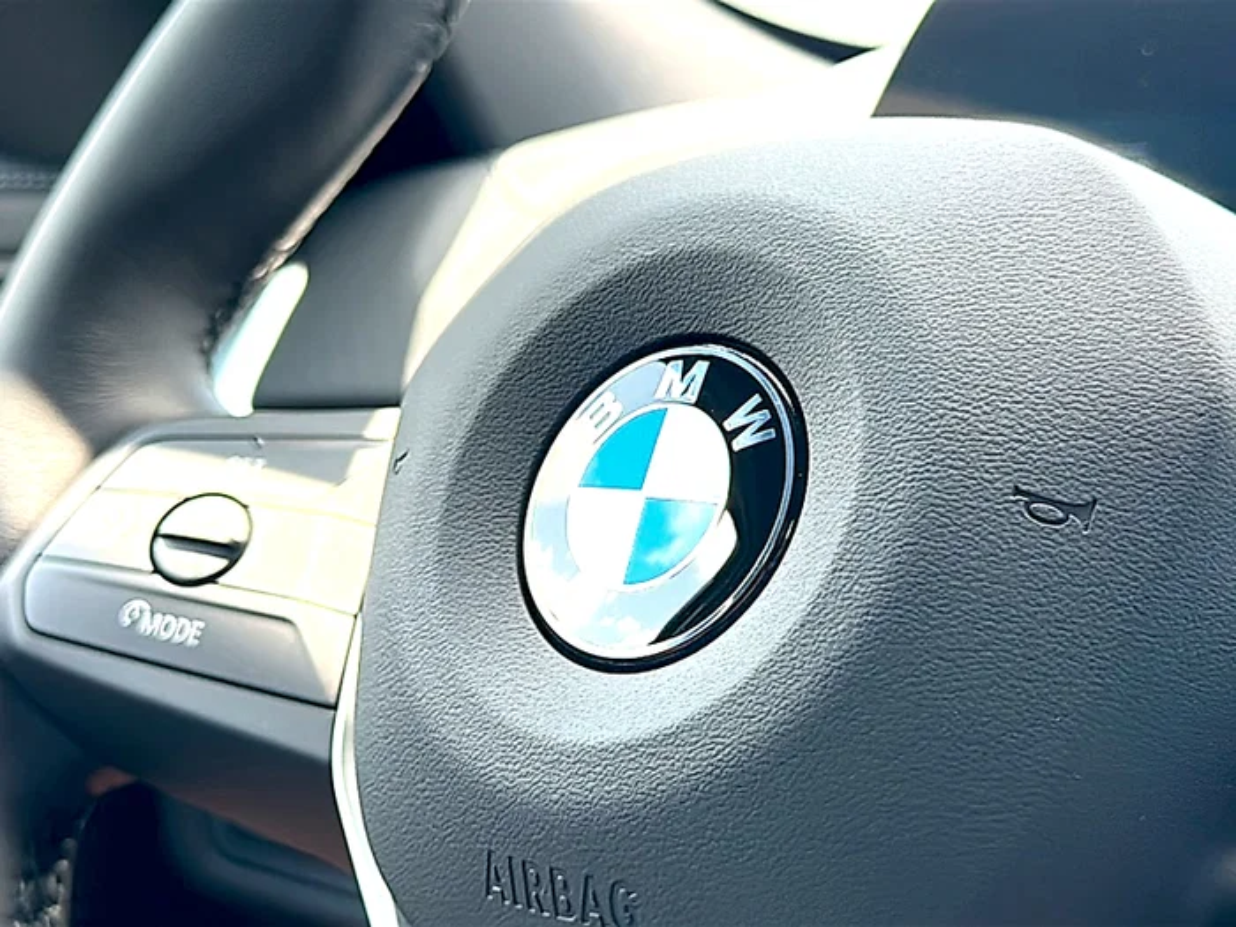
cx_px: 618
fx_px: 1678
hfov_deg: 40.4
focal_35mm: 47
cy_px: 464
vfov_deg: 30.9
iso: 80
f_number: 1.78
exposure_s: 1/367
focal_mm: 6.86
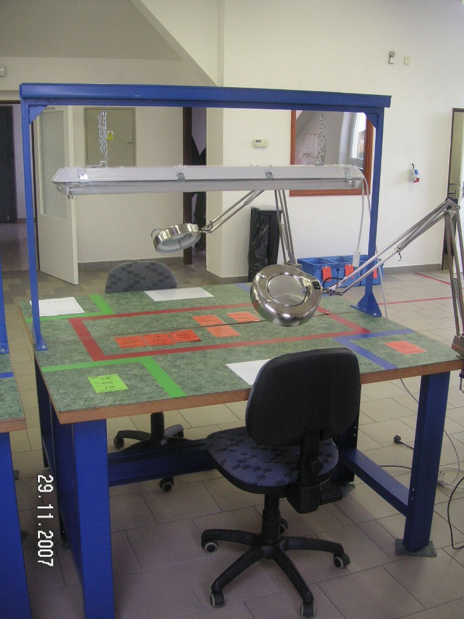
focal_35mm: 37
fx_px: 661
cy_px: 310
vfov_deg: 50.1
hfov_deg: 38.7
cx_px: 232
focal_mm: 6.1
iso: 100
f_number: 2.8
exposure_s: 1/45
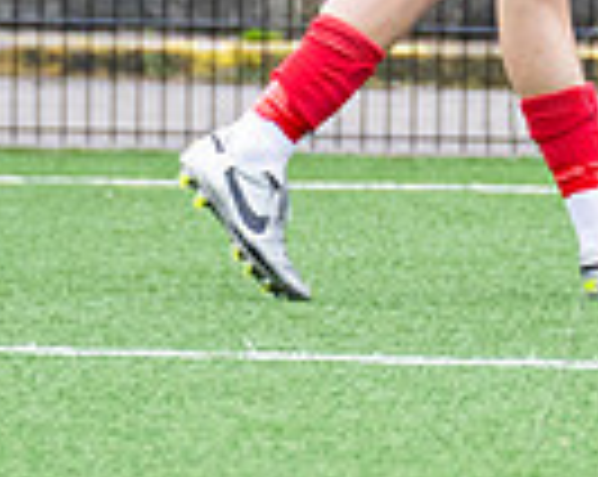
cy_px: -570
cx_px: 1540
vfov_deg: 0.8
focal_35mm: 1826
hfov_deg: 1.1
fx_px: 32270
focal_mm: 200
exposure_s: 1/640
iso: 800
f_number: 4
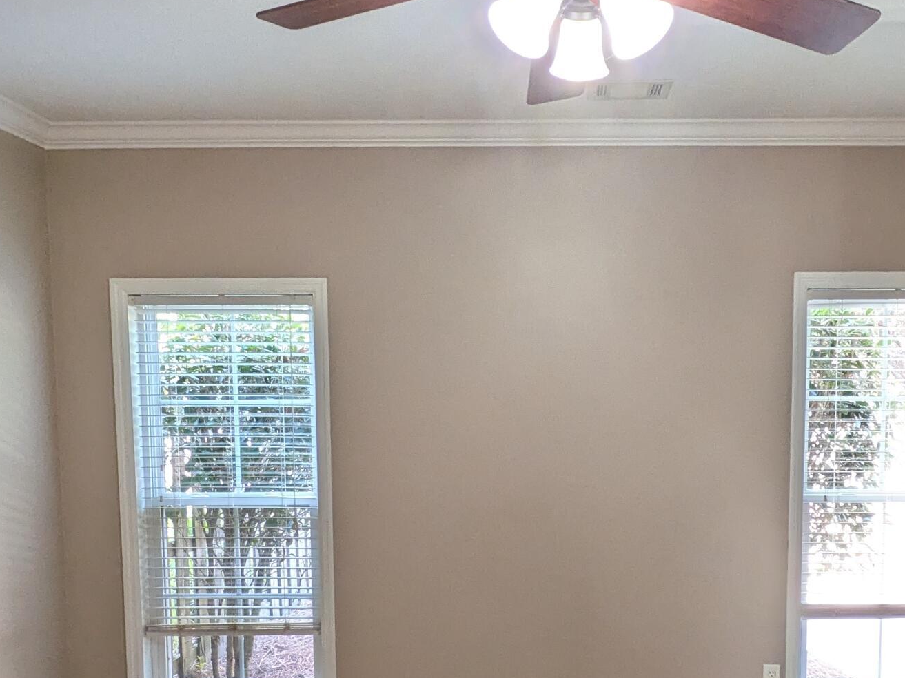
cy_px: 446
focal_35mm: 32
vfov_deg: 43.6
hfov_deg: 56.4
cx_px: 540
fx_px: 836
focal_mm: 1.85
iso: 254
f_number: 2.2
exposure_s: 1/40
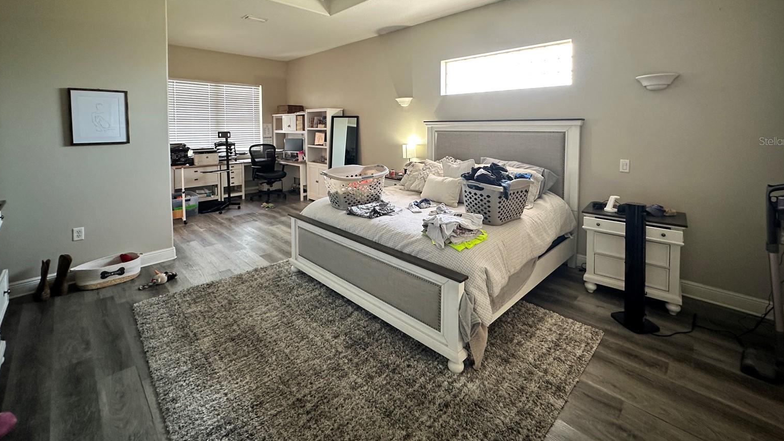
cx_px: 396
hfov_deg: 99.4
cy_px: 141
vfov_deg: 65.0
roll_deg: +0.8
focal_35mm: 16
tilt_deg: -0.6
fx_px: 333
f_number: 2.2
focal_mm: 2.22
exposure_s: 1/60
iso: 200
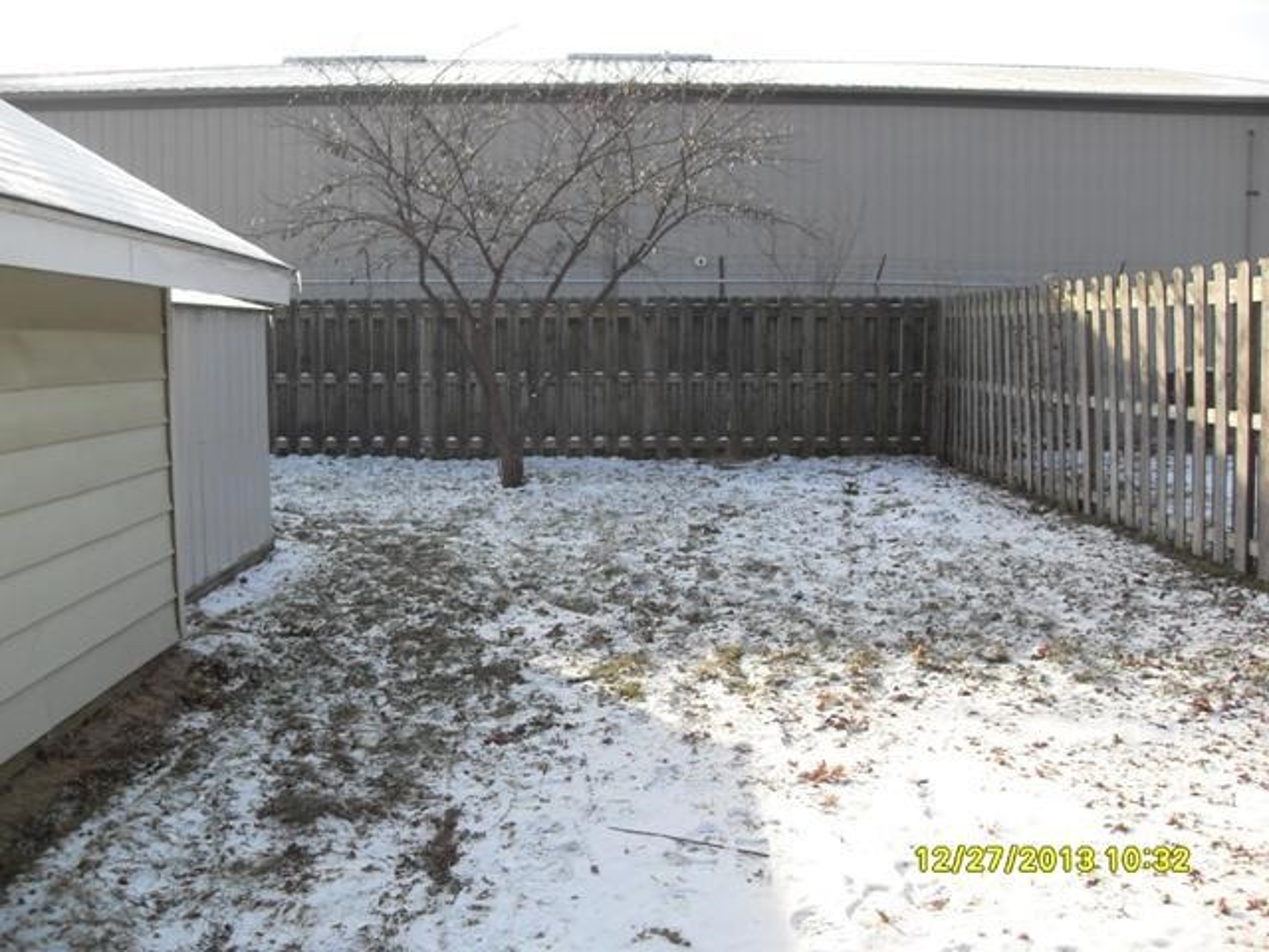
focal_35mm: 34
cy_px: 476
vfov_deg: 41.8
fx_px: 1246
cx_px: 634
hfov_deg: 54.0
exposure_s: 1/500
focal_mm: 6.3
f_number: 2.8
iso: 80
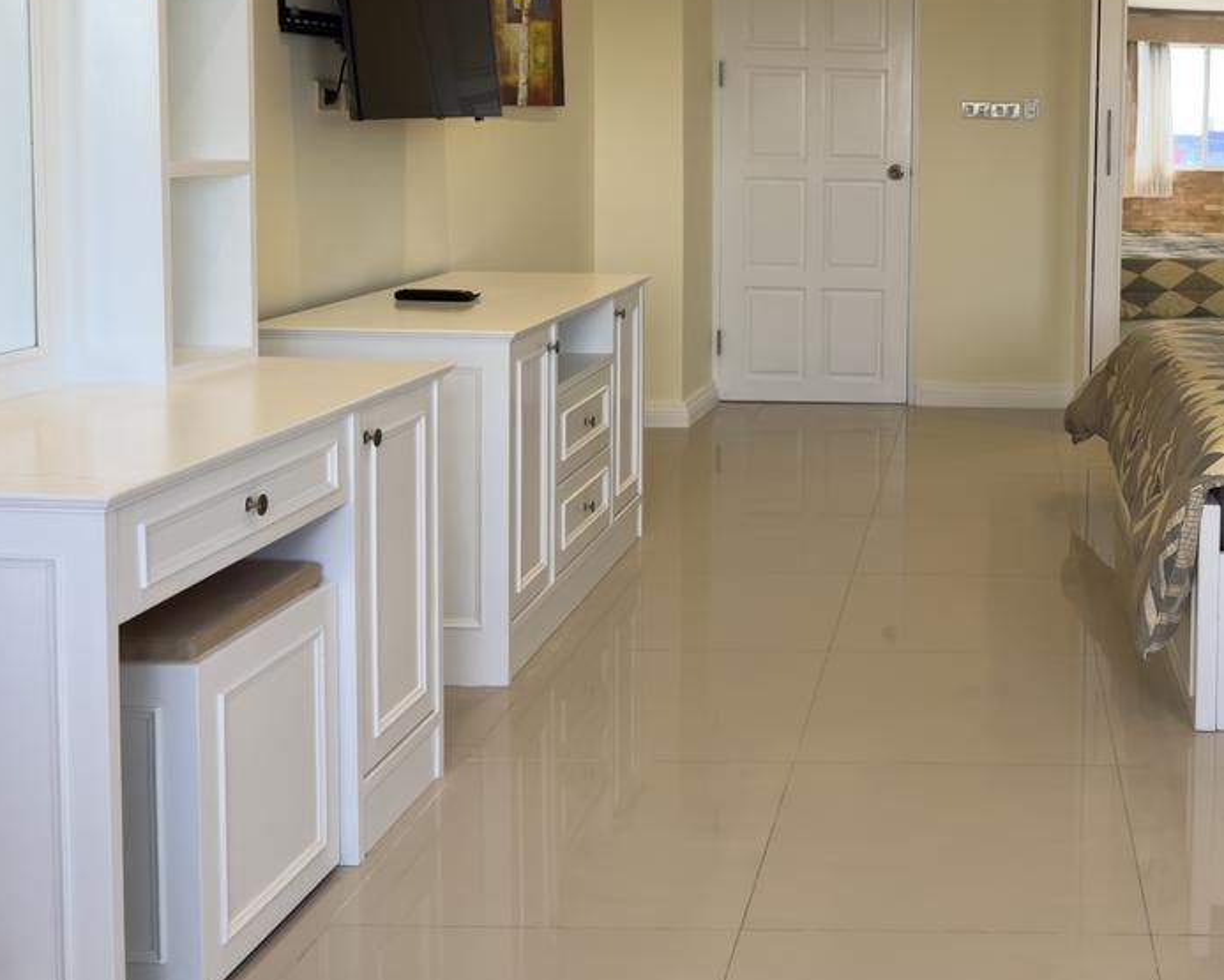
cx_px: 1004
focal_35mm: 42
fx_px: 1522
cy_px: 261
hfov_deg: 41.6
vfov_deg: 35.0
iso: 125
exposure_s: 1/163
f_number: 1.78
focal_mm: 6.76
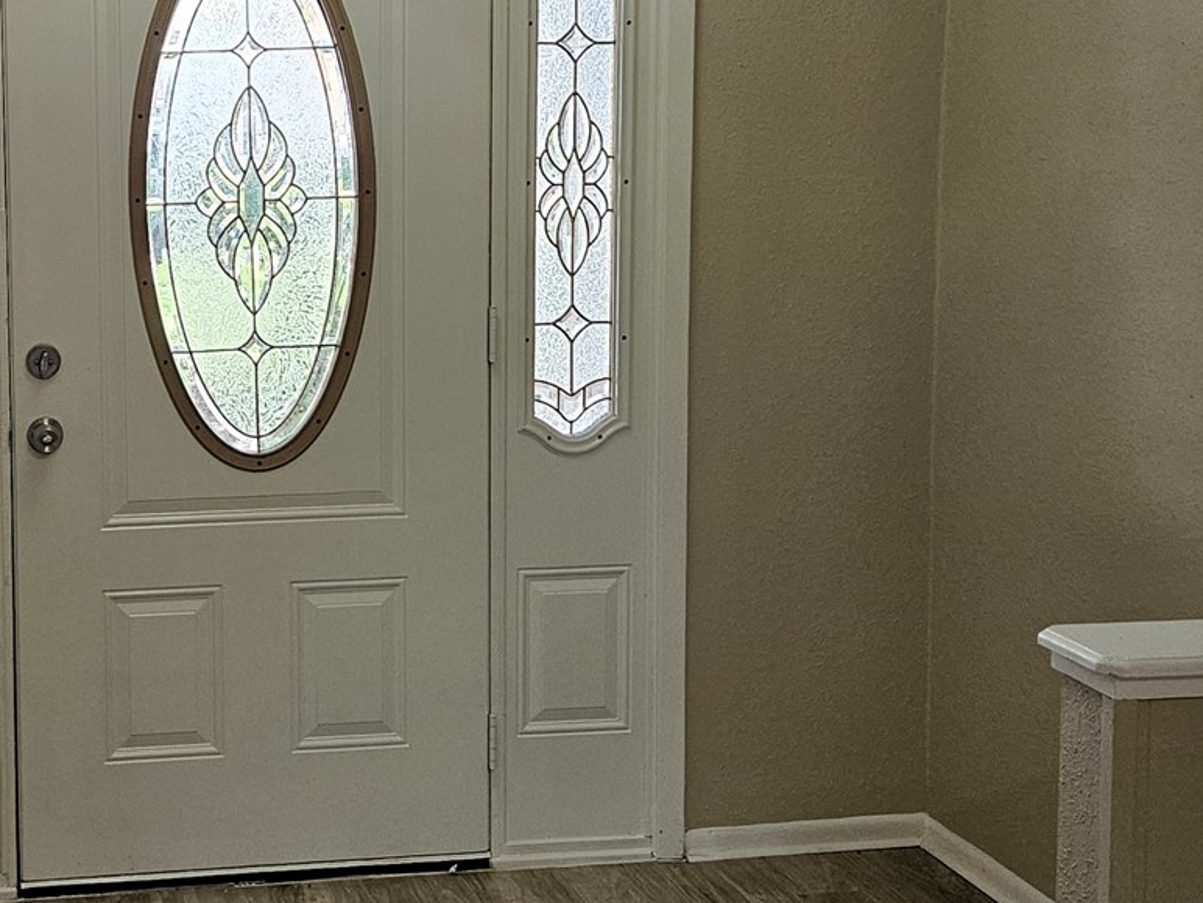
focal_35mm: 61
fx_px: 2120
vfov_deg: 23.9
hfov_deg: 30.8
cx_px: 229
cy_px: 295
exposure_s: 1/120
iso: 250
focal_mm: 5.4
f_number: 1.8
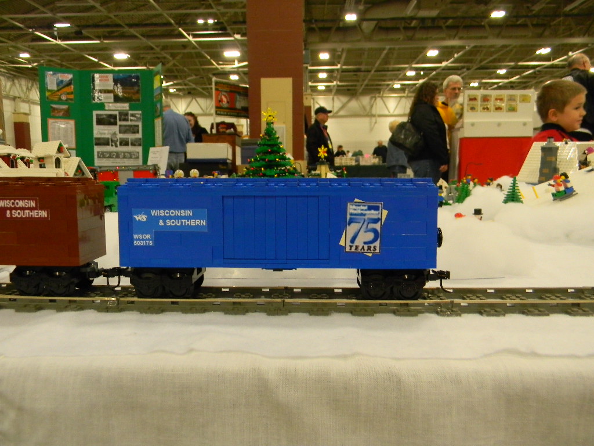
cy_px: 223
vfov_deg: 49.7
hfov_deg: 63.4
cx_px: 297
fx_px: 480
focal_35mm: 28
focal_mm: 5
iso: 310
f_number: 3.5
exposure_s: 1/30
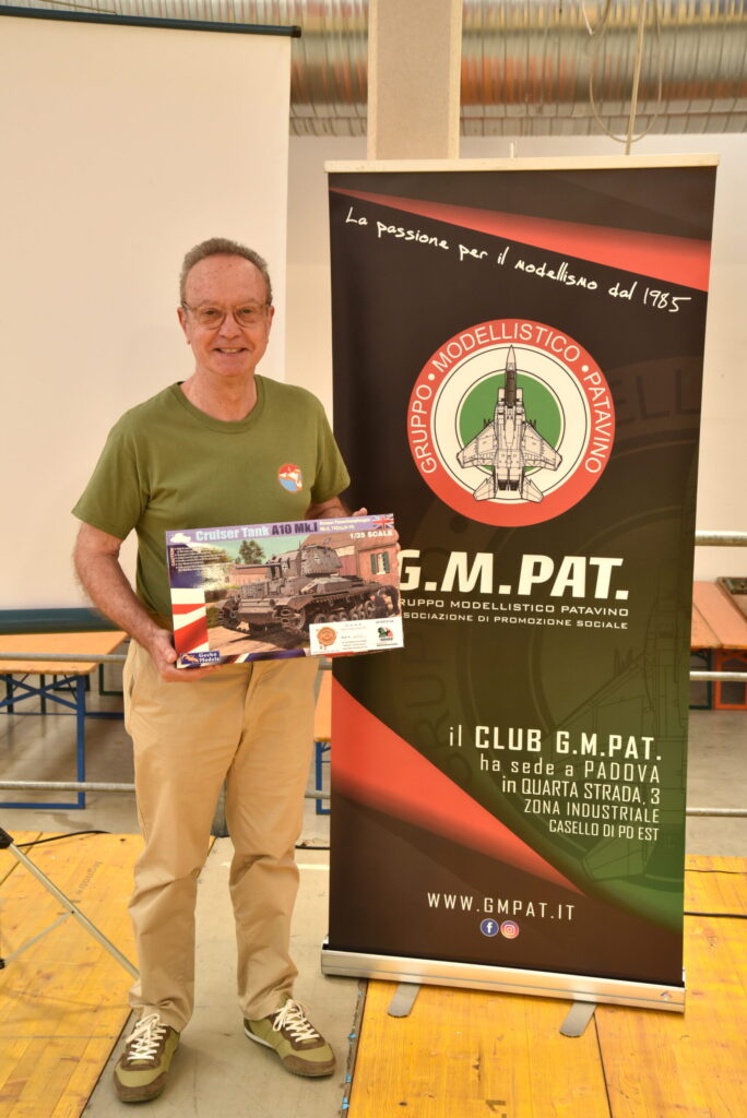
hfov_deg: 26.0
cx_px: 374
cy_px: 559
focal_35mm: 52
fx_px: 1616
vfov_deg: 38.2
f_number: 8
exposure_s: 1/40
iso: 800
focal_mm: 52
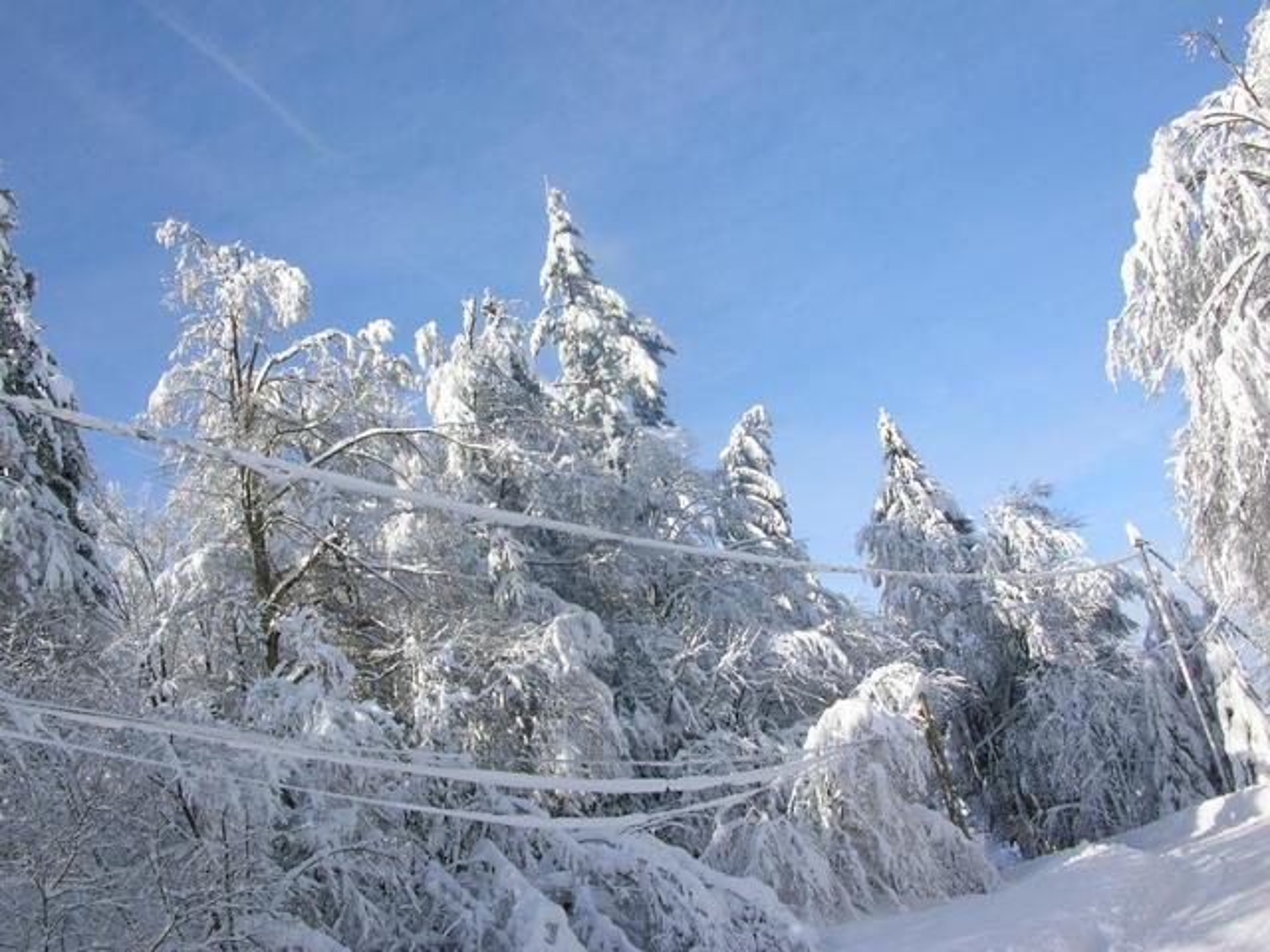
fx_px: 1284
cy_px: 476
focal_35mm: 35
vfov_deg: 40.7
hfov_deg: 52.6
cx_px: 635
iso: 50
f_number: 5.6
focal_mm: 5.8
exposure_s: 1/310
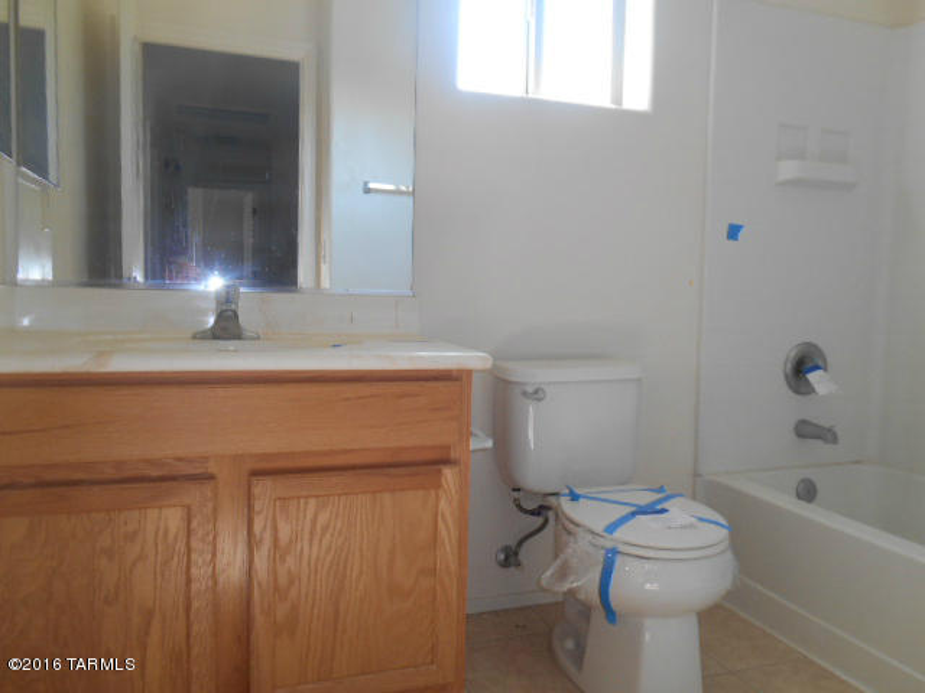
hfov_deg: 67.3
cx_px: 462
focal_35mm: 26
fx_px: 695
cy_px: 346
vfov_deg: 53.1
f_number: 3.4
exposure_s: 1/30
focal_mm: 4.7
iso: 100
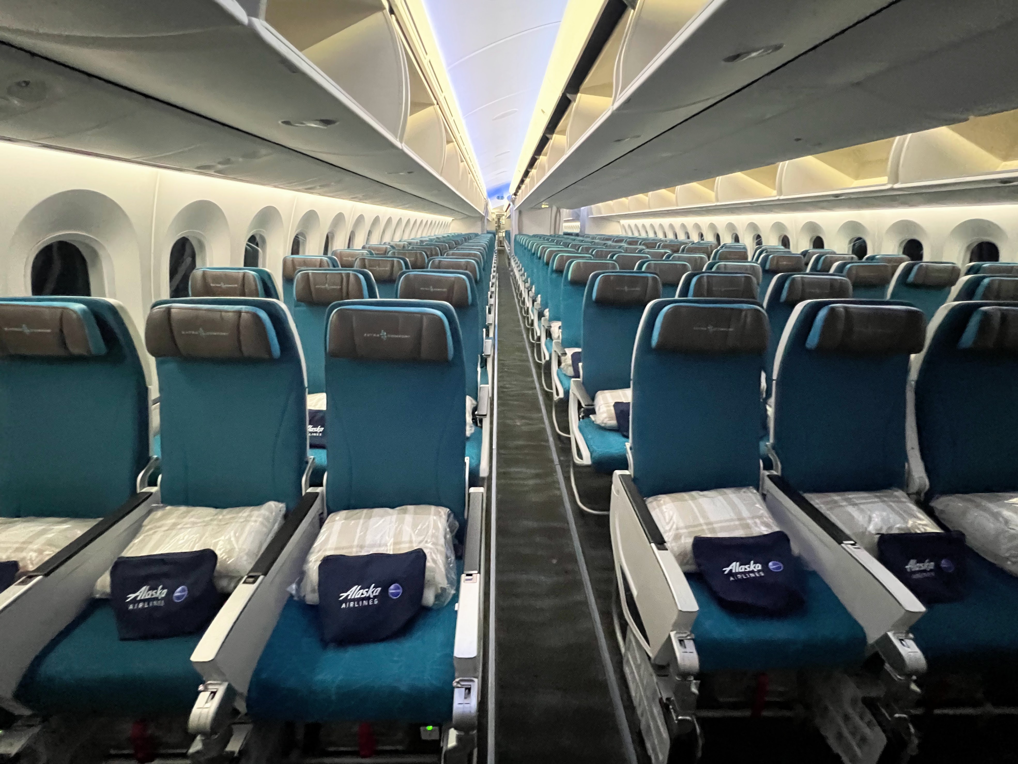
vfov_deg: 89.9
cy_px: 382
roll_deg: +1.0
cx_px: 509
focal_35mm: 13
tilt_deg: -17.3
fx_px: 382
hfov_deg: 106.2
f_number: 1.8
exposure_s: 1/33
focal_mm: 1.57
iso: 1000
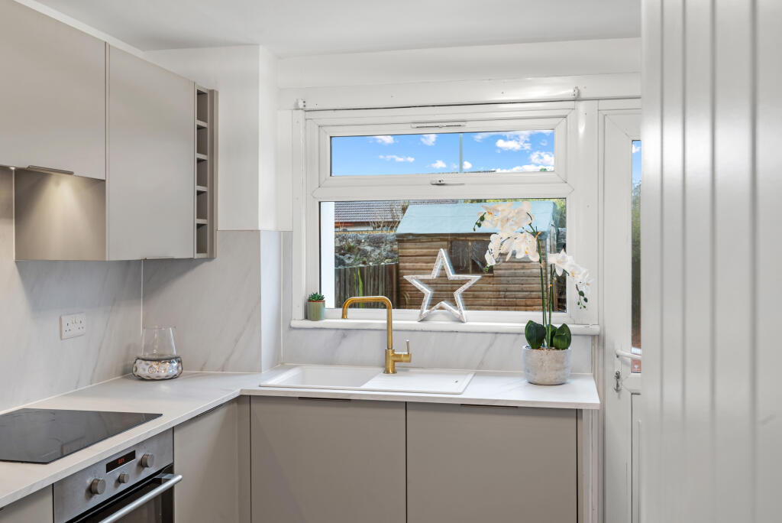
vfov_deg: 37.9
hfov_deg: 54.4
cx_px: 391
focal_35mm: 35
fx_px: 761
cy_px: 262
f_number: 9
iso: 250
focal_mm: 35
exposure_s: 1/2
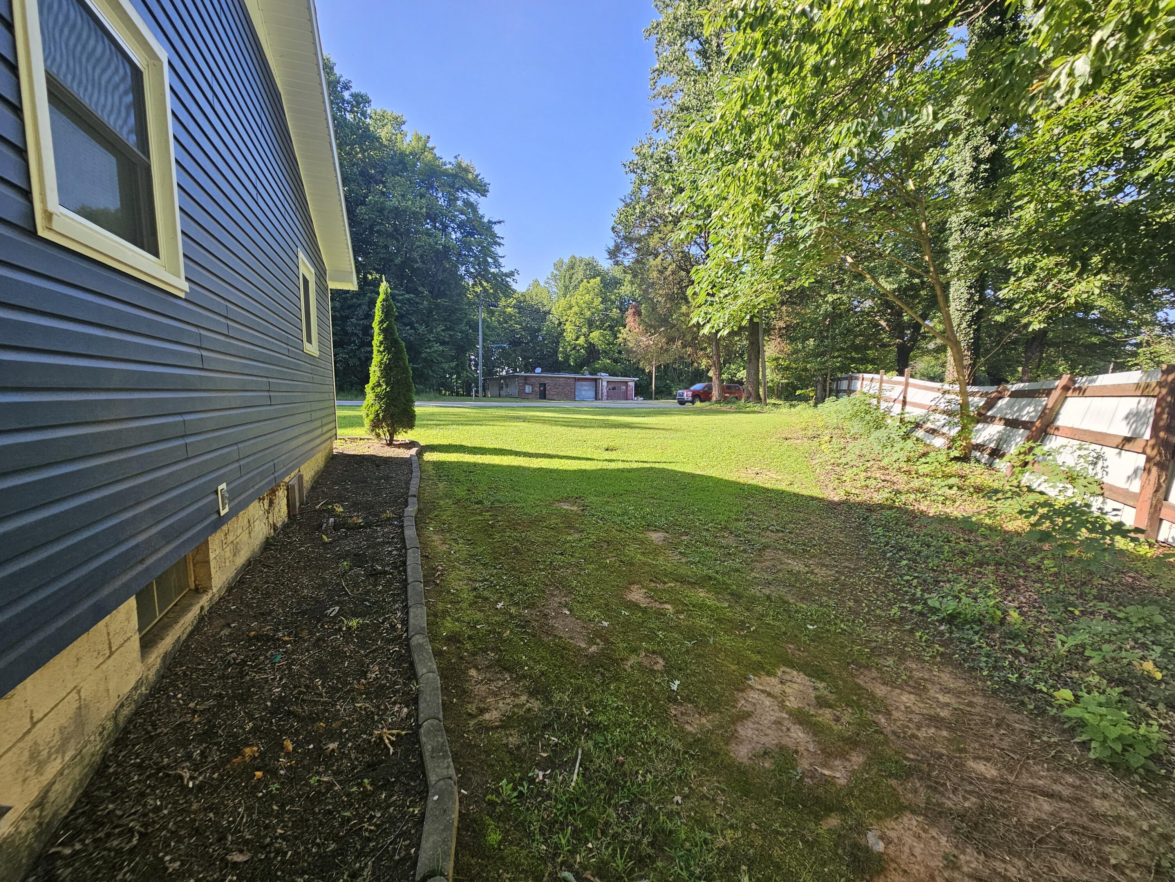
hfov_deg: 106.2
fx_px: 441
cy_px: 441
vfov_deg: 89.9
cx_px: 588
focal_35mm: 13
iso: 50
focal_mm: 2.2
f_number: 2.2
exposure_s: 1/384
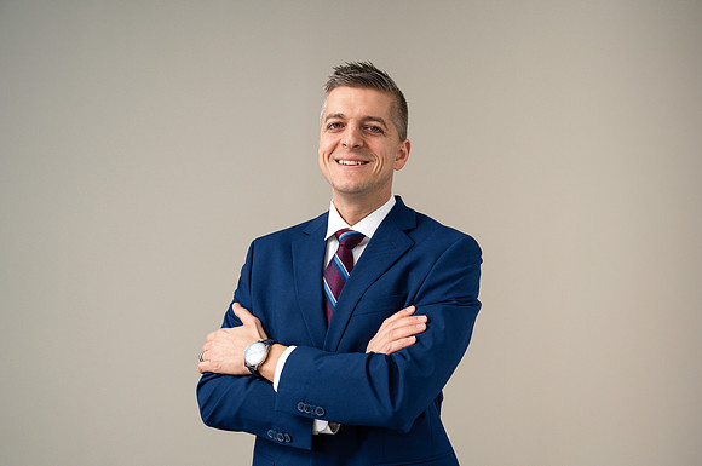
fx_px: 734
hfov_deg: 51.0
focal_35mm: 38
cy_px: 259
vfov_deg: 35.2
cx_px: 382
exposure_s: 1/200
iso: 250
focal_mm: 33
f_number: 3.2
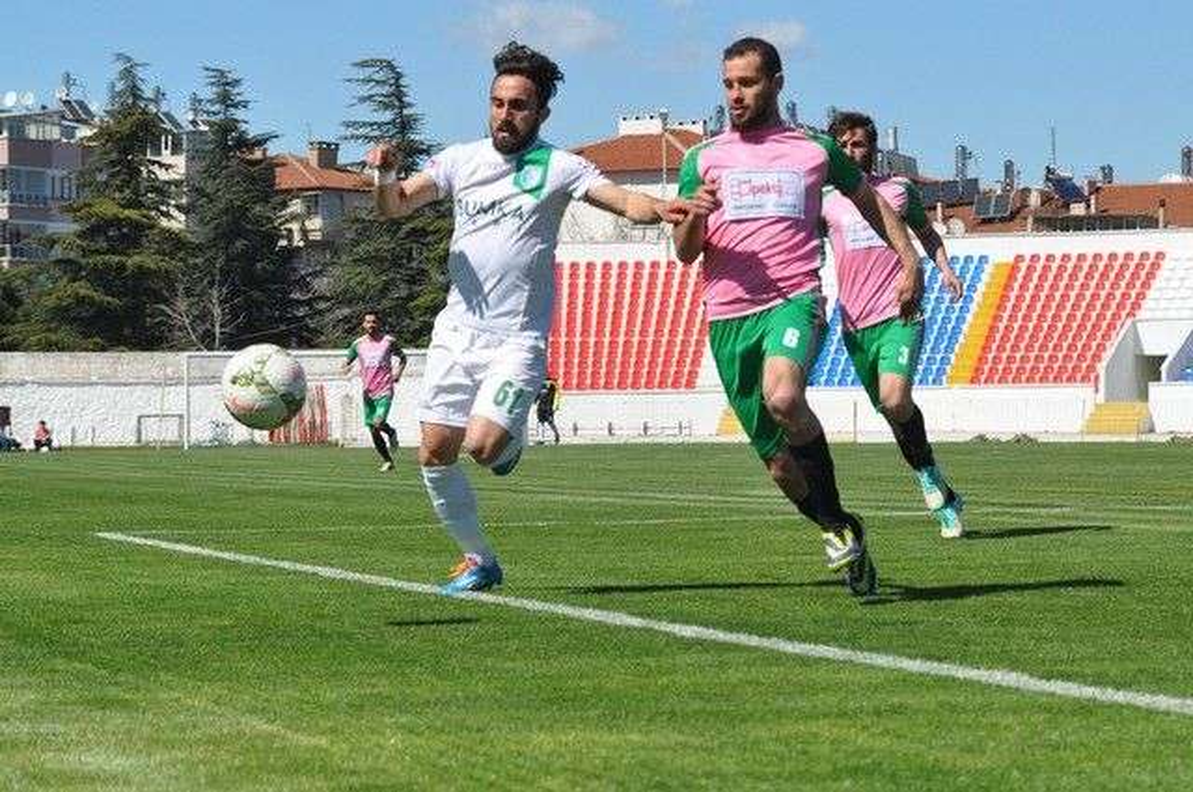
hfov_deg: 17.1
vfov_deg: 11.4
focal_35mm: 120
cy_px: 396
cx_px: 596
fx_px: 3972
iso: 640
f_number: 10
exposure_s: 1/1600
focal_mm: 80
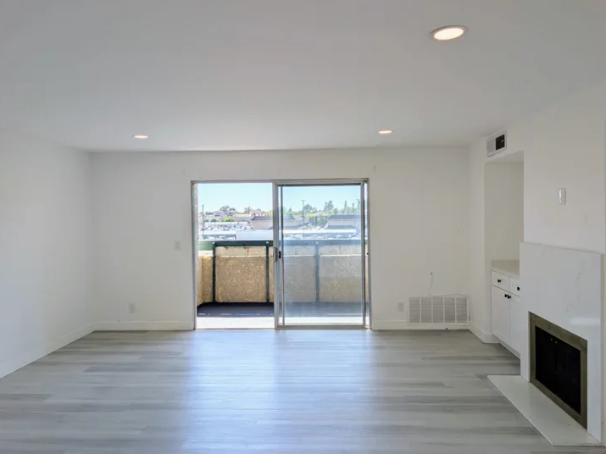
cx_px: 307
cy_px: 222
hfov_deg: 69.4
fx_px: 438
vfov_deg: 54.9
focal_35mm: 25
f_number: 1.68
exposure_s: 1/1869
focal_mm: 6.9
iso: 20
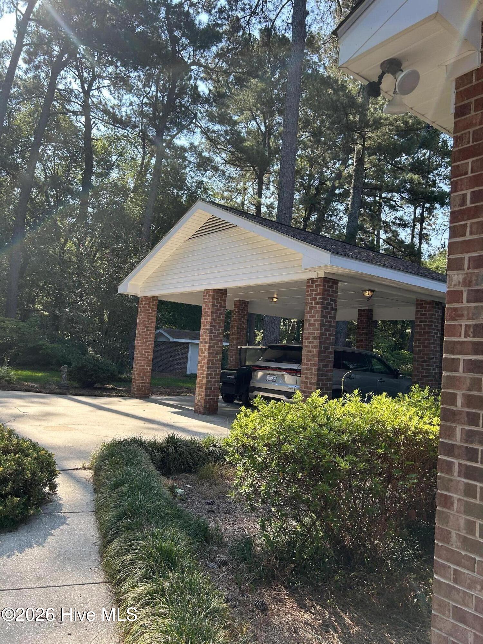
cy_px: 322
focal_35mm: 26
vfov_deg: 67.3
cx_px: 242
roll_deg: -4.1
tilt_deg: +3.8
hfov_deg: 53.1
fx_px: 484
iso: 50
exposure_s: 1/902
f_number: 1.5
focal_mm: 5.7
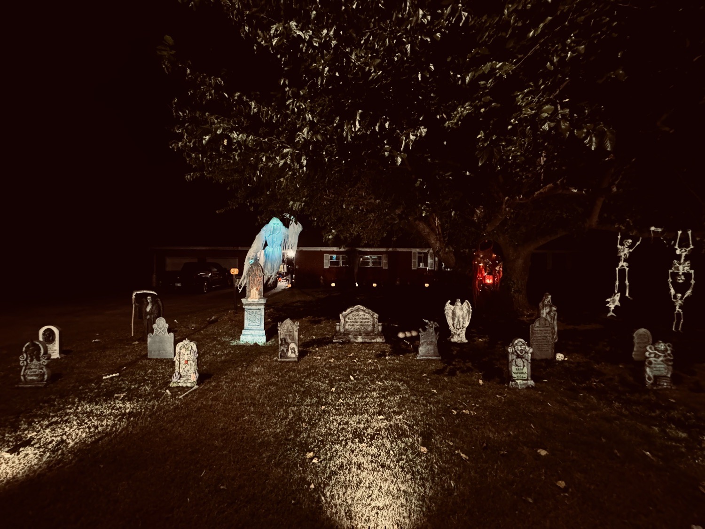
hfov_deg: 102.1
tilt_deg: -0.3
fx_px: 285
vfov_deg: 85.7
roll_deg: -0.1
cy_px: 264
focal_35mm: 14
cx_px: 352
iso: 2000
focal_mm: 2.22
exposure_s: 1/24
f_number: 2.2
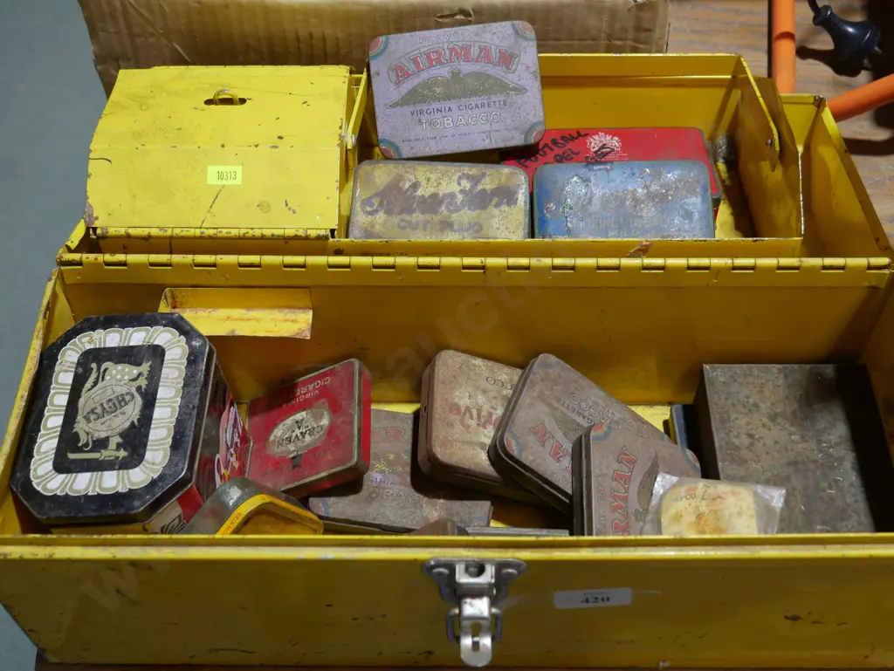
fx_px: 1085
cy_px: 336
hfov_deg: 44.8
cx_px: 447
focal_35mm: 42
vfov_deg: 34.4
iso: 400
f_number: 4.6
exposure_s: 1/60
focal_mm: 21
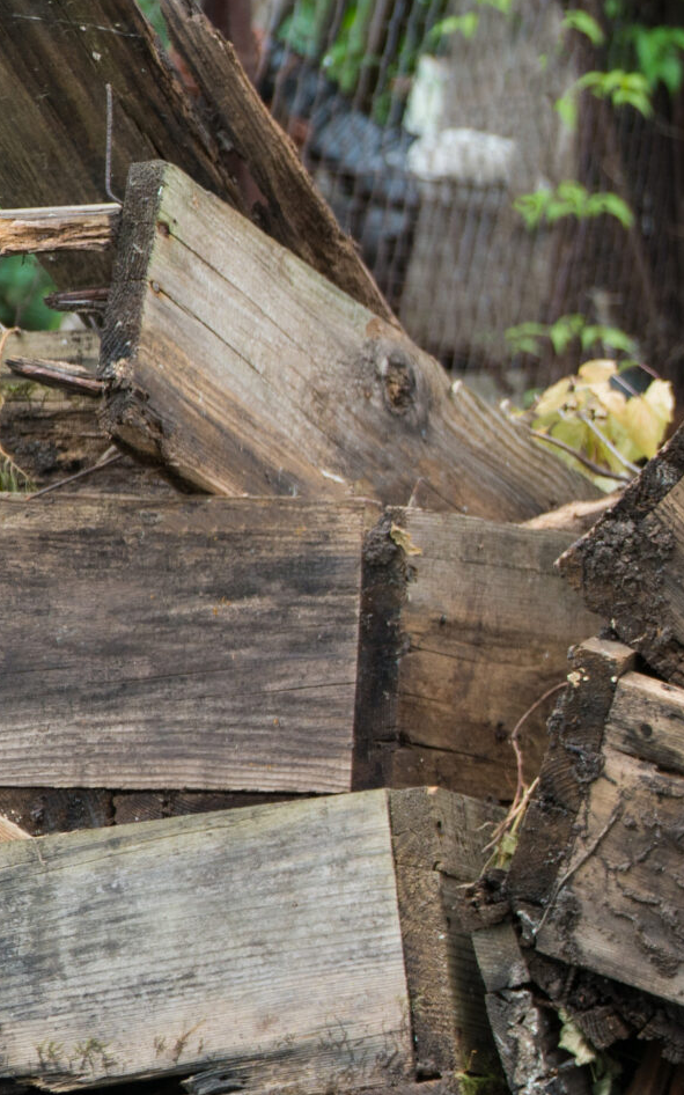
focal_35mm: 149
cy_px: 602
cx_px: 1474
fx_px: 4445
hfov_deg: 8.3
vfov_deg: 14.0
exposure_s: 1/200
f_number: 4.5
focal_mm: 36
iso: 200
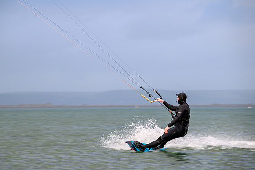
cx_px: 128
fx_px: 1451
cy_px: 85
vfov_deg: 6.7
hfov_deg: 10.0
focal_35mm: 205
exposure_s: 1/80
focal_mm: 200
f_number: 6.3
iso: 100
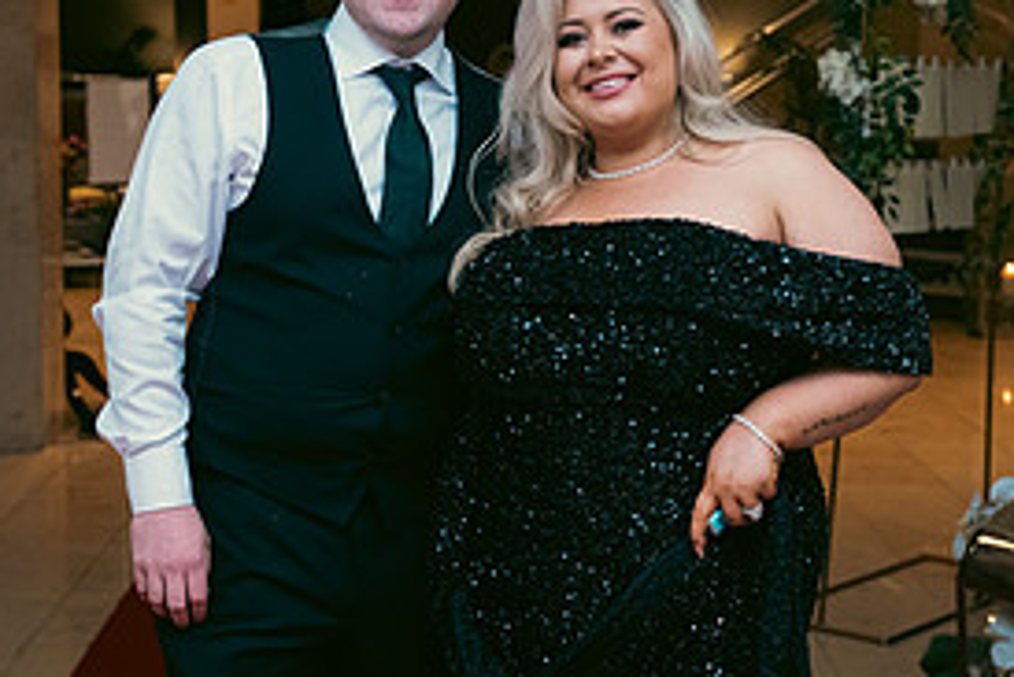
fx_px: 2029
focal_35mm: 72
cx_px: 492
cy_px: 298
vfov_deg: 18.9
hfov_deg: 28.1
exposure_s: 1/160
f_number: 3.5
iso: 800
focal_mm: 34
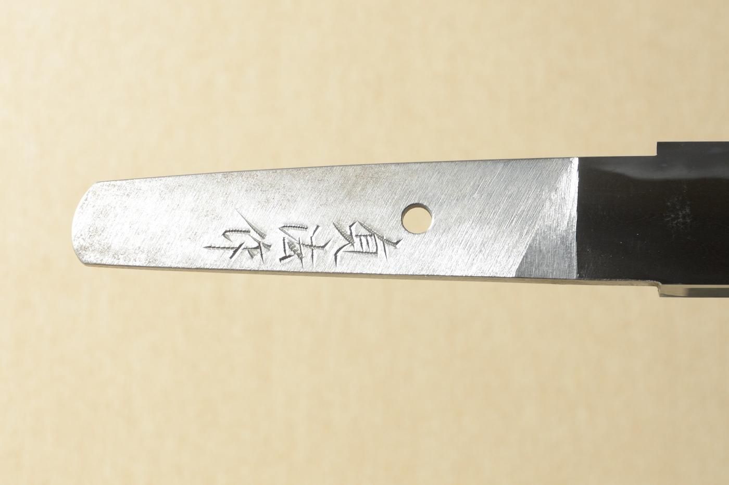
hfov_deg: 17.1
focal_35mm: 120
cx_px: 364
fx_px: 2428
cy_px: 242
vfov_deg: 11.4
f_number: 11
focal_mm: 80
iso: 400
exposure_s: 1/1.6
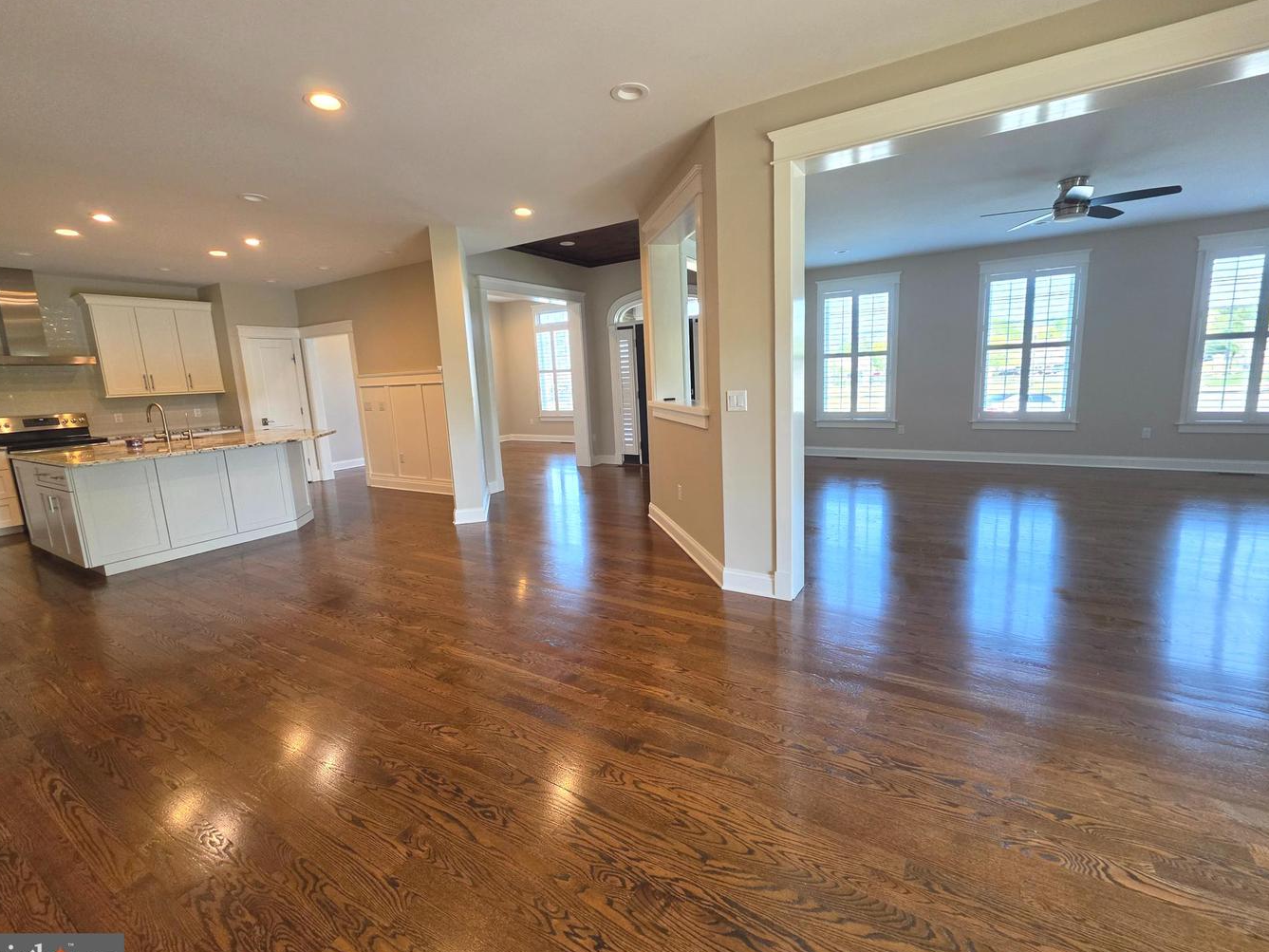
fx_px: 513
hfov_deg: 102.1
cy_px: 476
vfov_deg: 85.7
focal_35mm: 14
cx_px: 641
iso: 100
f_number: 1.9
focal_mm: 2.2
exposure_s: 1/120
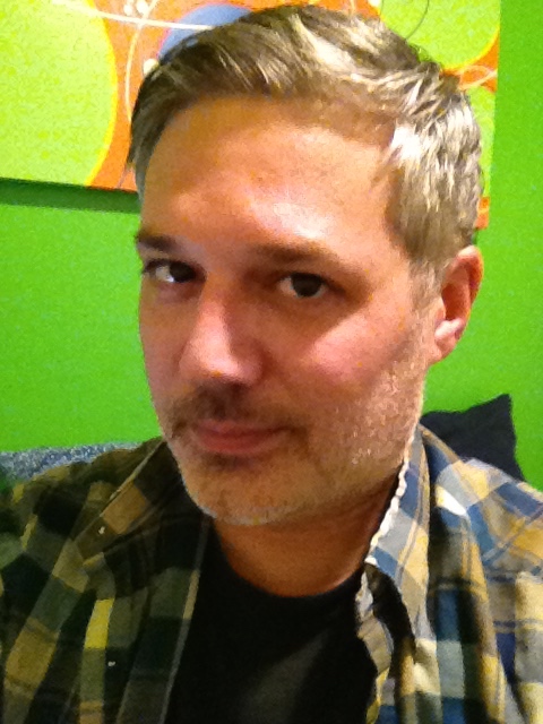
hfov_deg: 40.7
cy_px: 362
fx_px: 732
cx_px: 272
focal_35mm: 35
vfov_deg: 52.6
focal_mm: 1.85
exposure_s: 1/30
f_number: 2.4
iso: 800
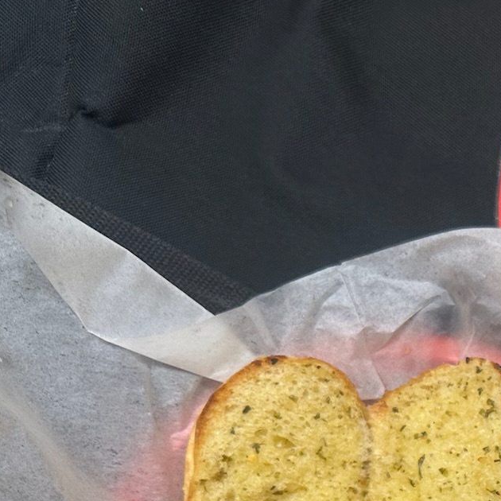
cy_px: 604
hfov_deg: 21.5
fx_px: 1130
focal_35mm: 69
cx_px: 723
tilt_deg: -52.6
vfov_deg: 22.9
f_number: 1.78
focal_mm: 6.86
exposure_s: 1/120
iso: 80
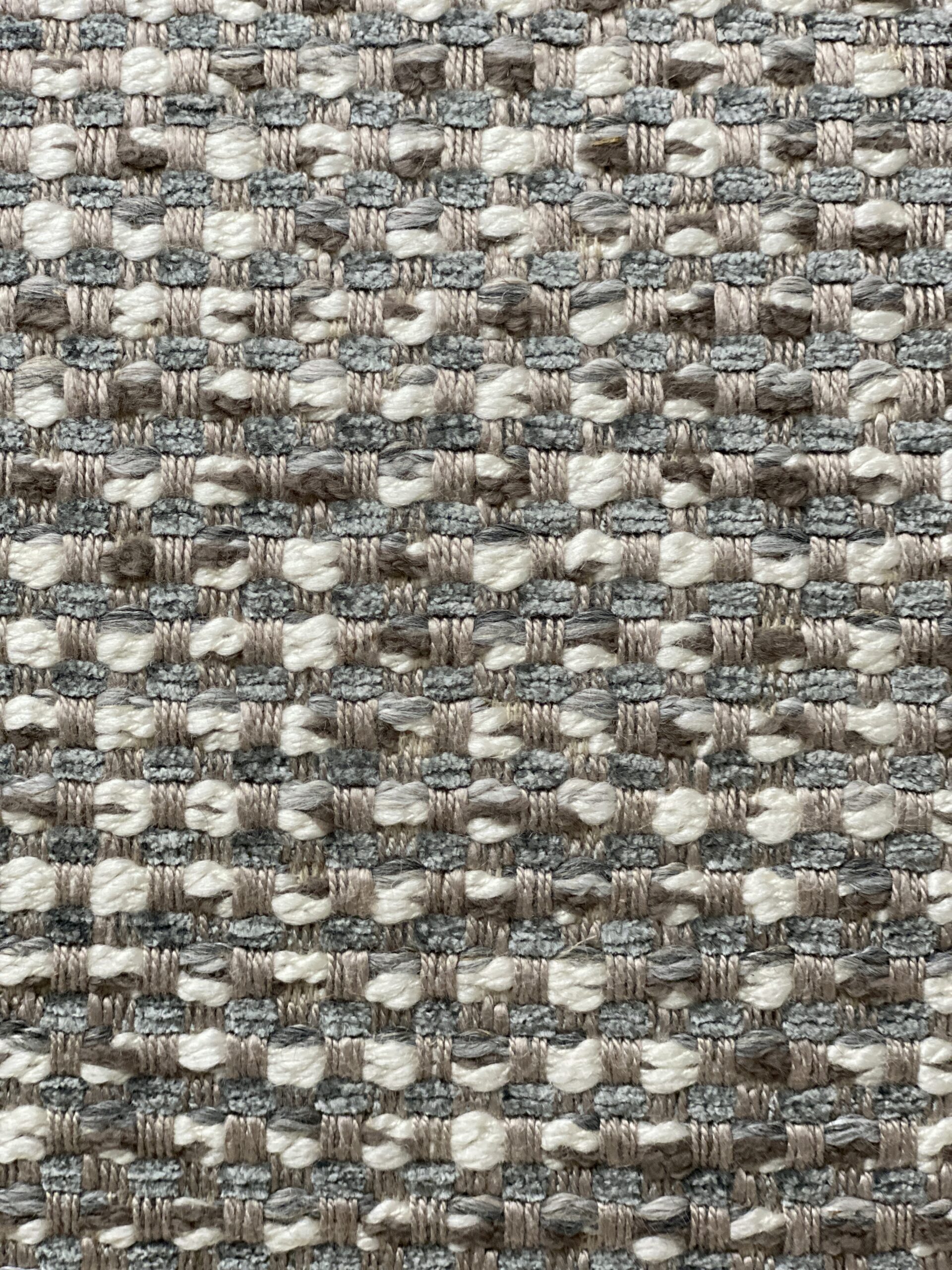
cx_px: 476
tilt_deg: -28.8
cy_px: 635
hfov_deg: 28.0
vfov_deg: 36.8
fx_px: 1907
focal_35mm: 52
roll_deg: +0.5
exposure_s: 1/122
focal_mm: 6
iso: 200
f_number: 2
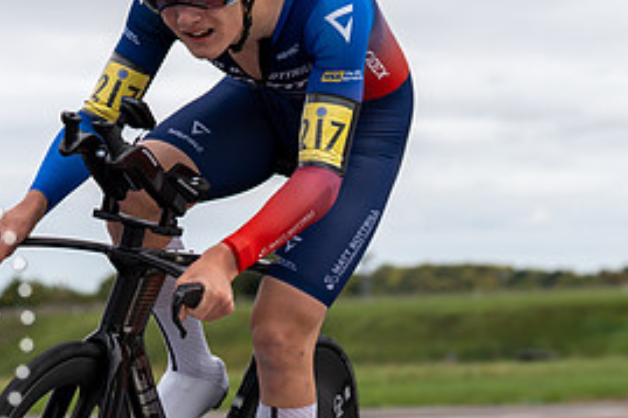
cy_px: 202
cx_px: 177
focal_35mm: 151
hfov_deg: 13.6
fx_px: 2632
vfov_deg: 9.1
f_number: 3.5
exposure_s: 1/1000
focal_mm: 70
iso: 125
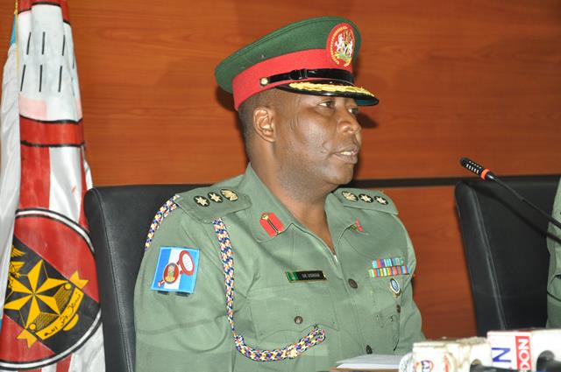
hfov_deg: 21.9
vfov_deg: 14.7
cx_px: 280
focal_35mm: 93
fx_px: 1447
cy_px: 186
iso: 720
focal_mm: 62
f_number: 5.3
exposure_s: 1/60
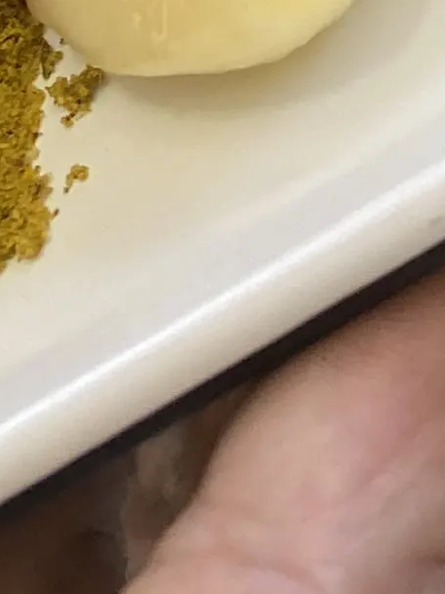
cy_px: -1203
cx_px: 920
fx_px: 2947
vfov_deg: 9.2
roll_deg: +21.9
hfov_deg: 8.2
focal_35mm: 172
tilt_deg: -35.2
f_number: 1.8
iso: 64
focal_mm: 4.25
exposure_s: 1/122
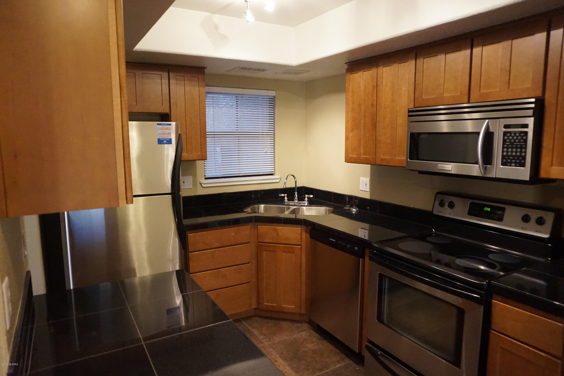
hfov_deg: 73.8
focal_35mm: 24
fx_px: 376
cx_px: 282
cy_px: 188
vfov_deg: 53.1
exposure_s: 1/100
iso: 3200
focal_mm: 16
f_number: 3.5
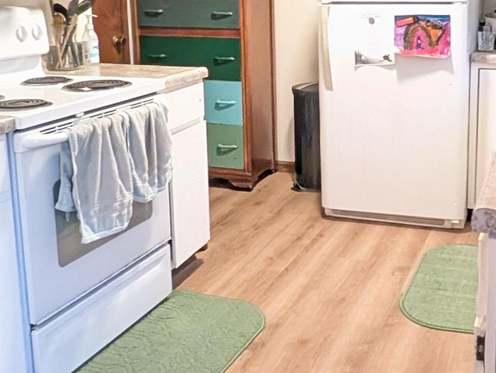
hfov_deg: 42.2
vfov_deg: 32.3
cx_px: 338
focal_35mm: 44
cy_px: 90
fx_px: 631
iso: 866
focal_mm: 2.02
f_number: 1.7
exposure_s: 1/60
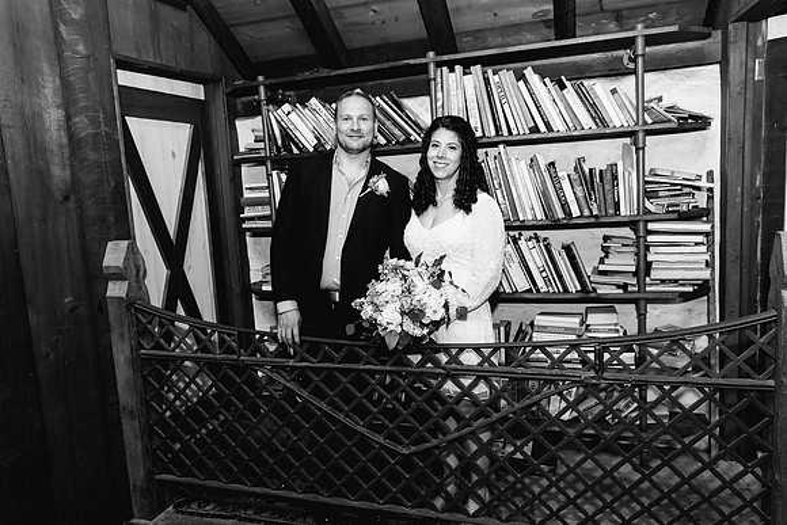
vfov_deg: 49.2
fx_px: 574
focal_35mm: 26
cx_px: 384
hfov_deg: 68.9
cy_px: 257
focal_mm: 24
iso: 640
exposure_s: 1/100
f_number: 4
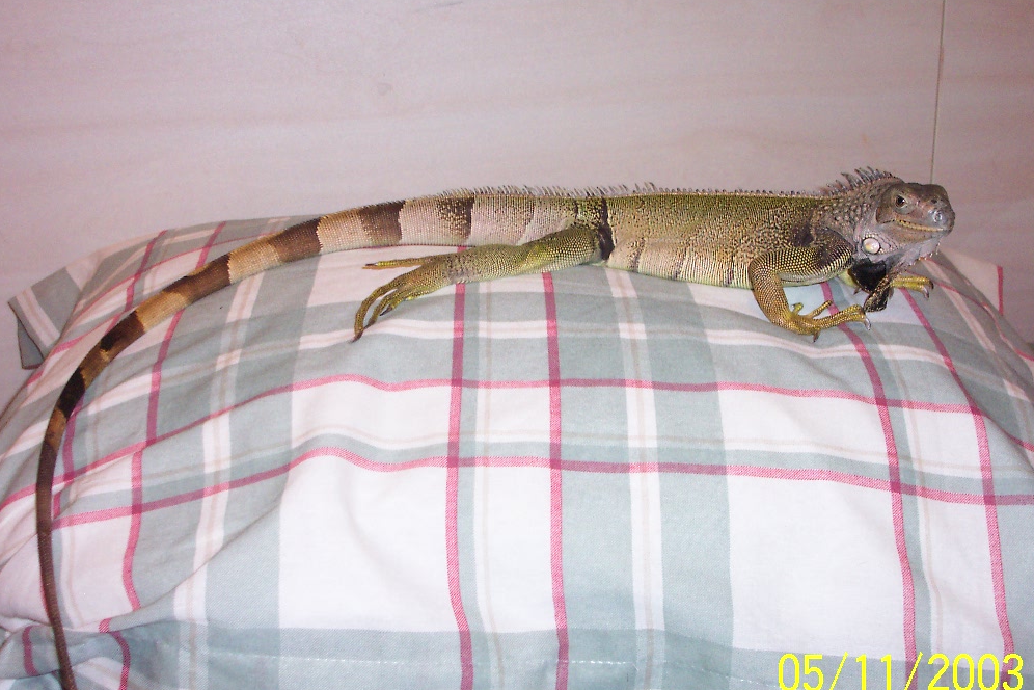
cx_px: 532
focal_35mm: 43
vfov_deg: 31.2
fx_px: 1235
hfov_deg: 45.4
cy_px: 327
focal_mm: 7.5
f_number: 2.8
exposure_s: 1/30
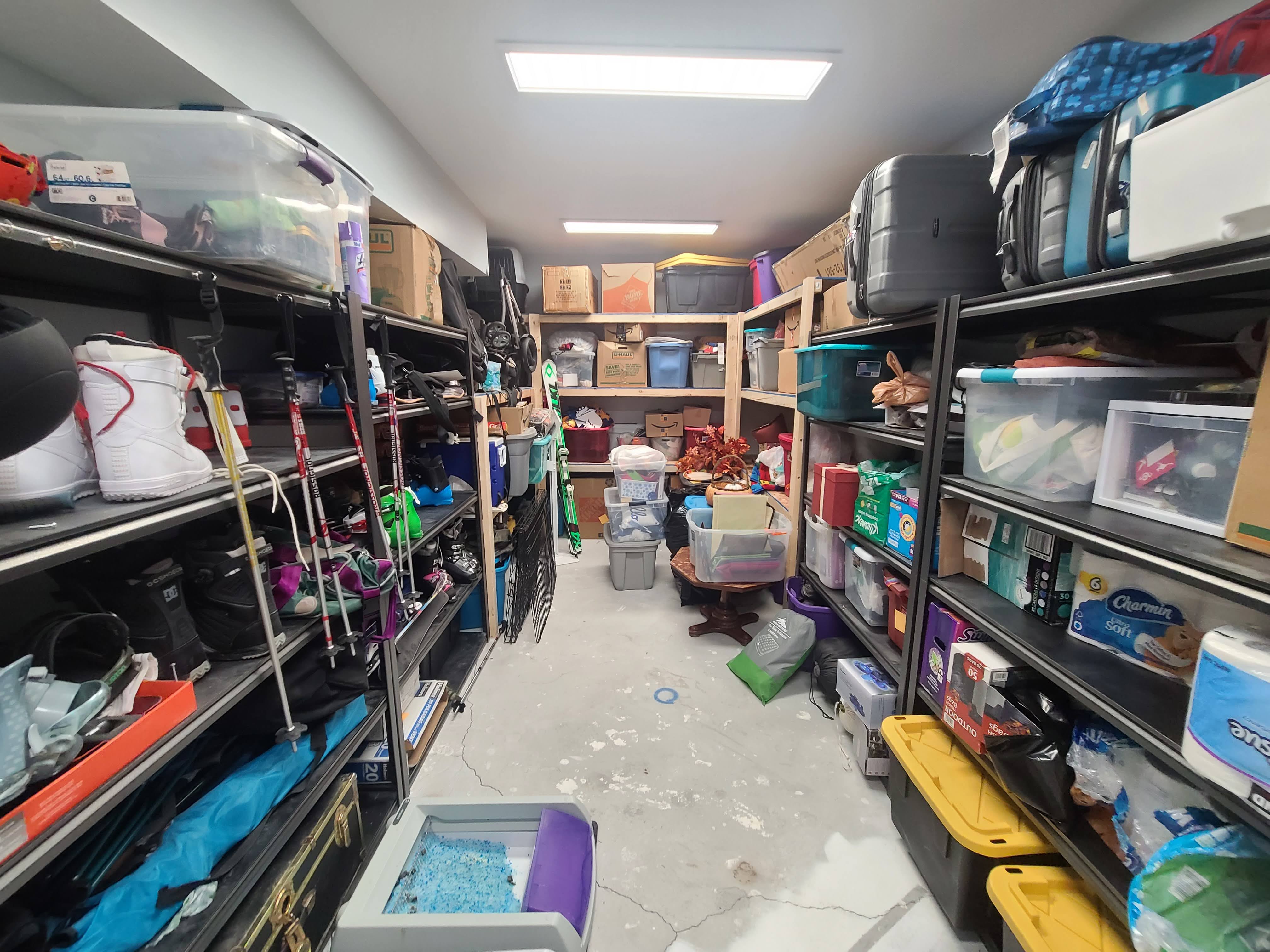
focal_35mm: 13
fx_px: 477
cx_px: 635
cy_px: 476
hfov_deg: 106.2
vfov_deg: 89.9
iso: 250
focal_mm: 2.2
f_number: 2.2
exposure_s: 1/59
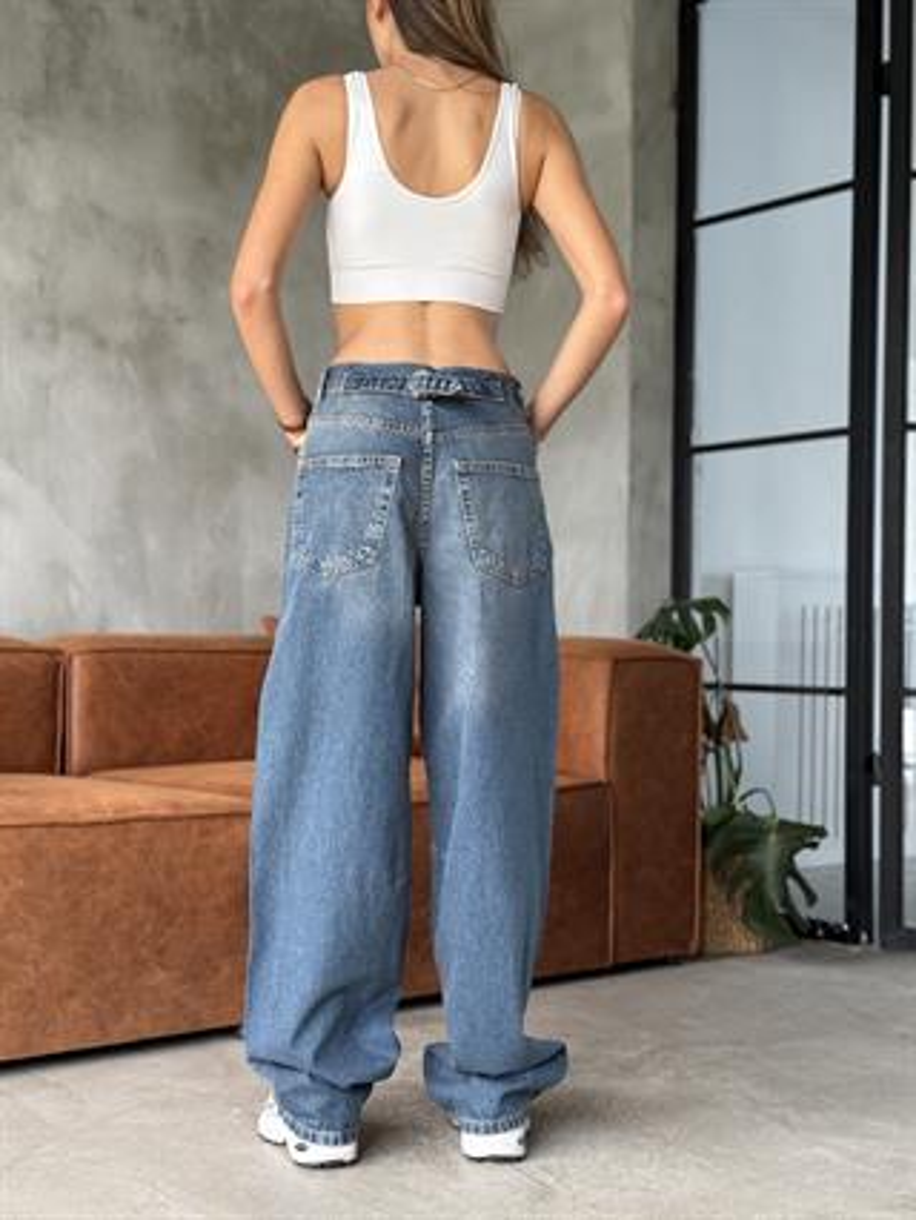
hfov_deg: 30.3
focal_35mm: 48
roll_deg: -0.9
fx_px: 1692
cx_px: 458
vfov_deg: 39.6
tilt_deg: +1.1
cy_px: 610
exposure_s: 1/60
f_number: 1.78
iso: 100
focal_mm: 6.76
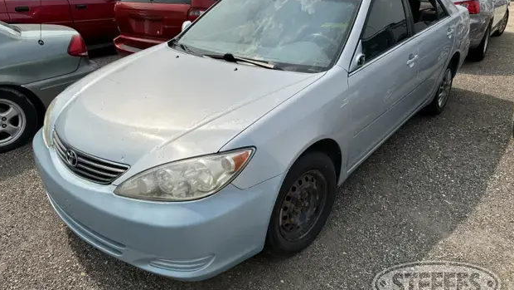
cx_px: 254
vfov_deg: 42.7
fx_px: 368
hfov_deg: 69.8
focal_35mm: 27
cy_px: 118
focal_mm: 6.86
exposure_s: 1/7576
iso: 80
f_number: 1.78
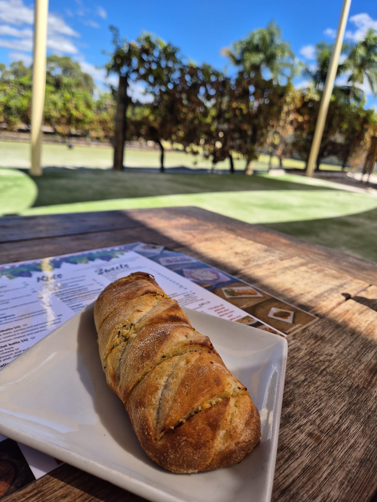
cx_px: 188
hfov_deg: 58.9
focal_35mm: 23
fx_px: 334
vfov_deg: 73.9
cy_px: 251
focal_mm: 5.4
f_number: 1.8
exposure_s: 1/1080
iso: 25
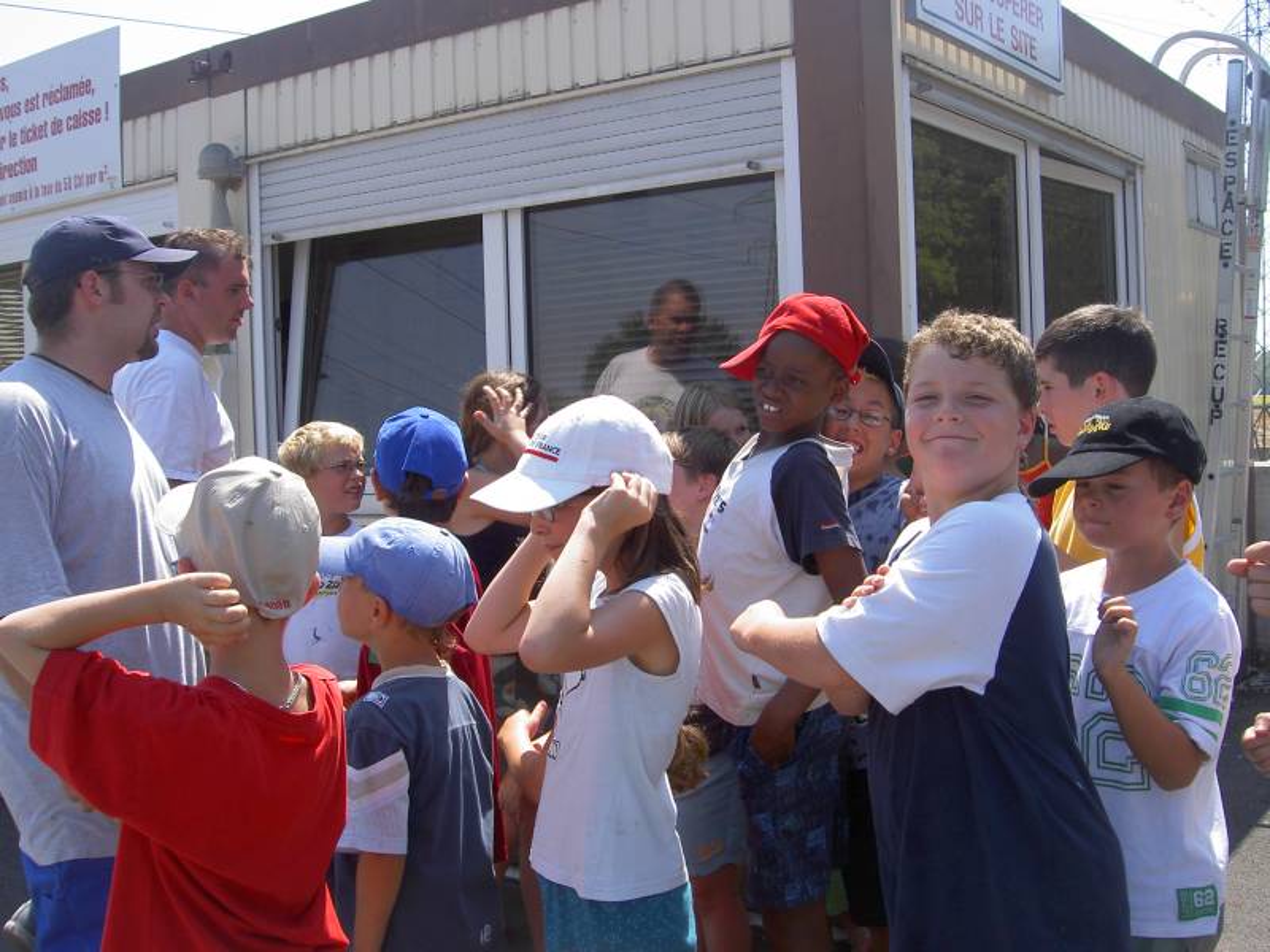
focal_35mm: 39
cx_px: 635
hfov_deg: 47.9
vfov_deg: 36.8
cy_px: 476
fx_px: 1431
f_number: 4.7
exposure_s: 1/200
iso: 100
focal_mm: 8
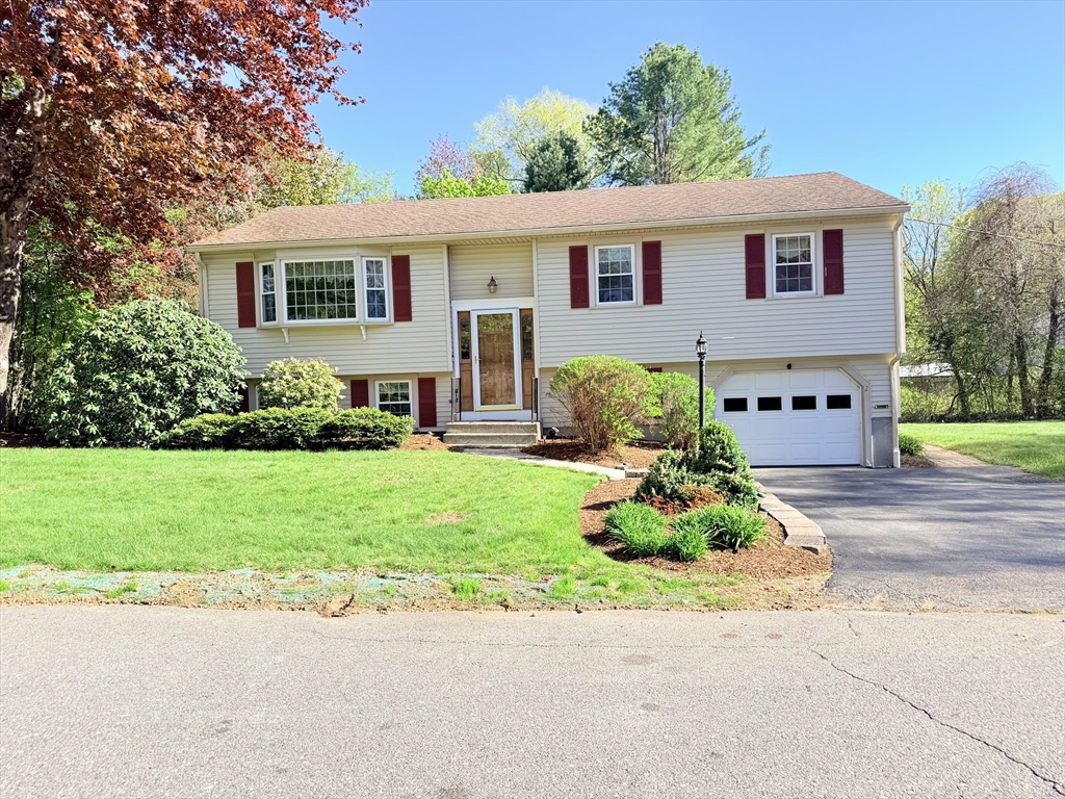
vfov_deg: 56.8
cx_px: 532
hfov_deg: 71.6
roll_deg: +2.3
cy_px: 400
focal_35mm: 24
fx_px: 738
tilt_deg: -1.9
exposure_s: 1/1522
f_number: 1.78
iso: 80
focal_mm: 6.76
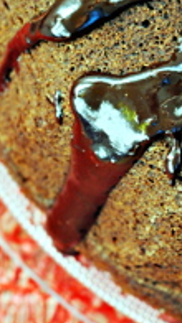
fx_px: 1719
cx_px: 174
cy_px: 98
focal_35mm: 200
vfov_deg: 10.8
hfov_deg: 6.0
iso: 400
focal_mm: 50
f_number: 4
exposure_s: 1/160
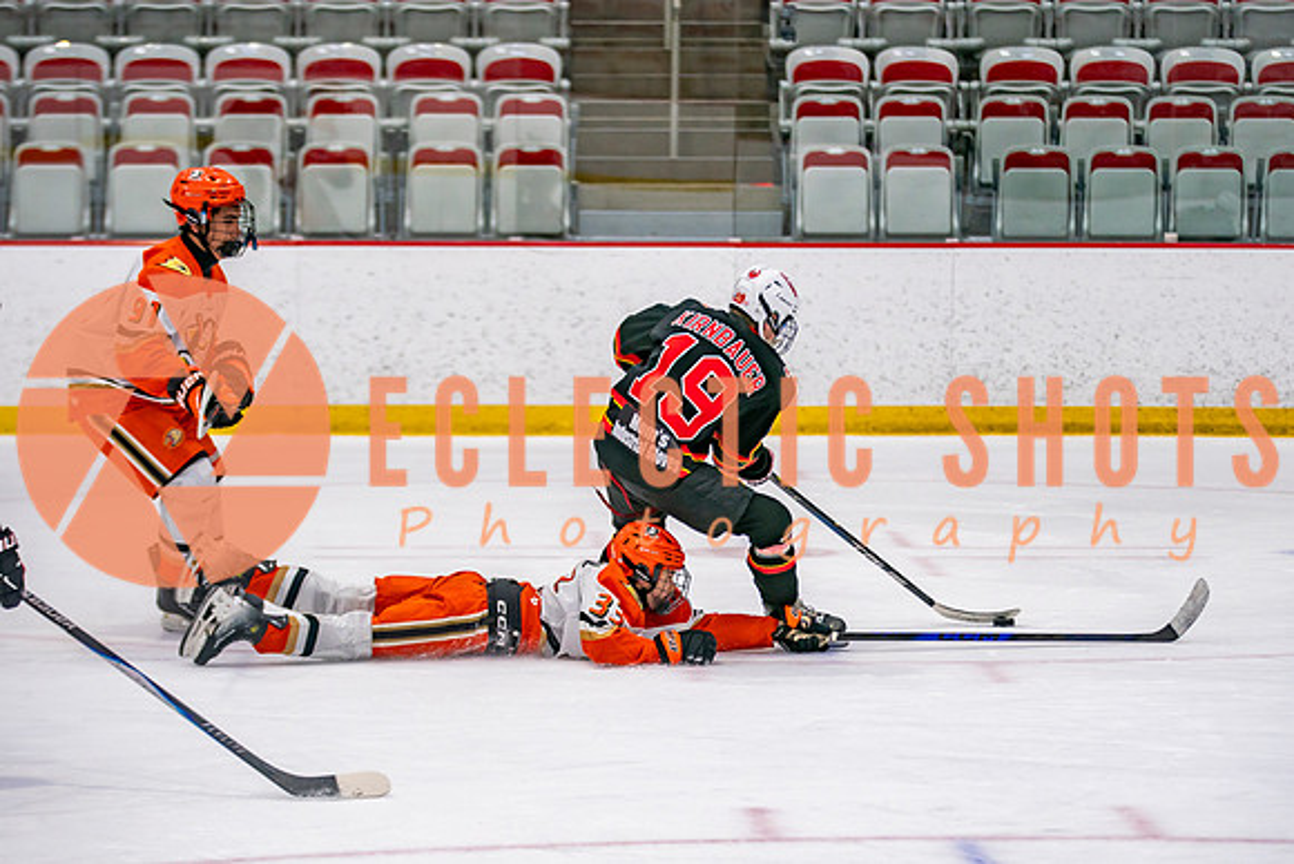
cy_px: 493
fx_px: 5558
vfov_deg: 8.9
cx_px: 718
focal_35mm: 155
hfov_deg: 13.3
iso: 800
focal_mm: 120
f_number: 2.8
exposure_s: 1/640
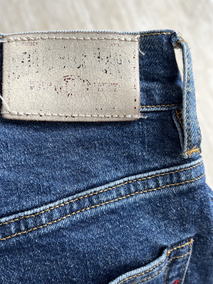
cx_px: 75
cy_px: 149
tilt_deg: -78.1
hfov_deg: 41.4
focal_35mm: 34
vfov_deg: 53.9
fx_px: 279
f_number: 1.6
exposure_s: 1/121
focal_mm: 5.1
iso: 50
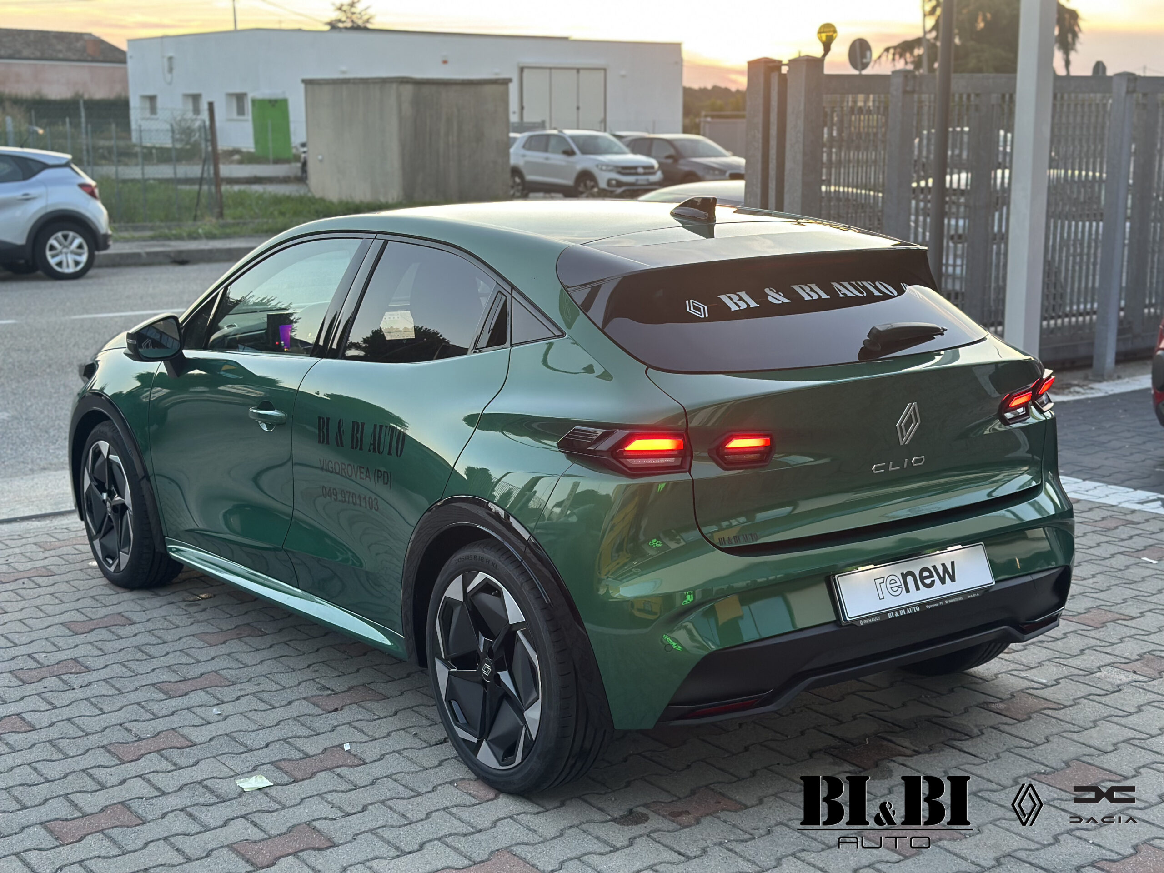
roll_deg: +0.3
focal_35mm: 48
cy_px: 436
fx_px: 1614
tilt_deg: -11.7
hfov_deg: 39.7
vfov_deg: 30.3
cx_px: 582
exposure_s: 1/121
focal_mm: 6.86
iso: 100
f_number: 1.78
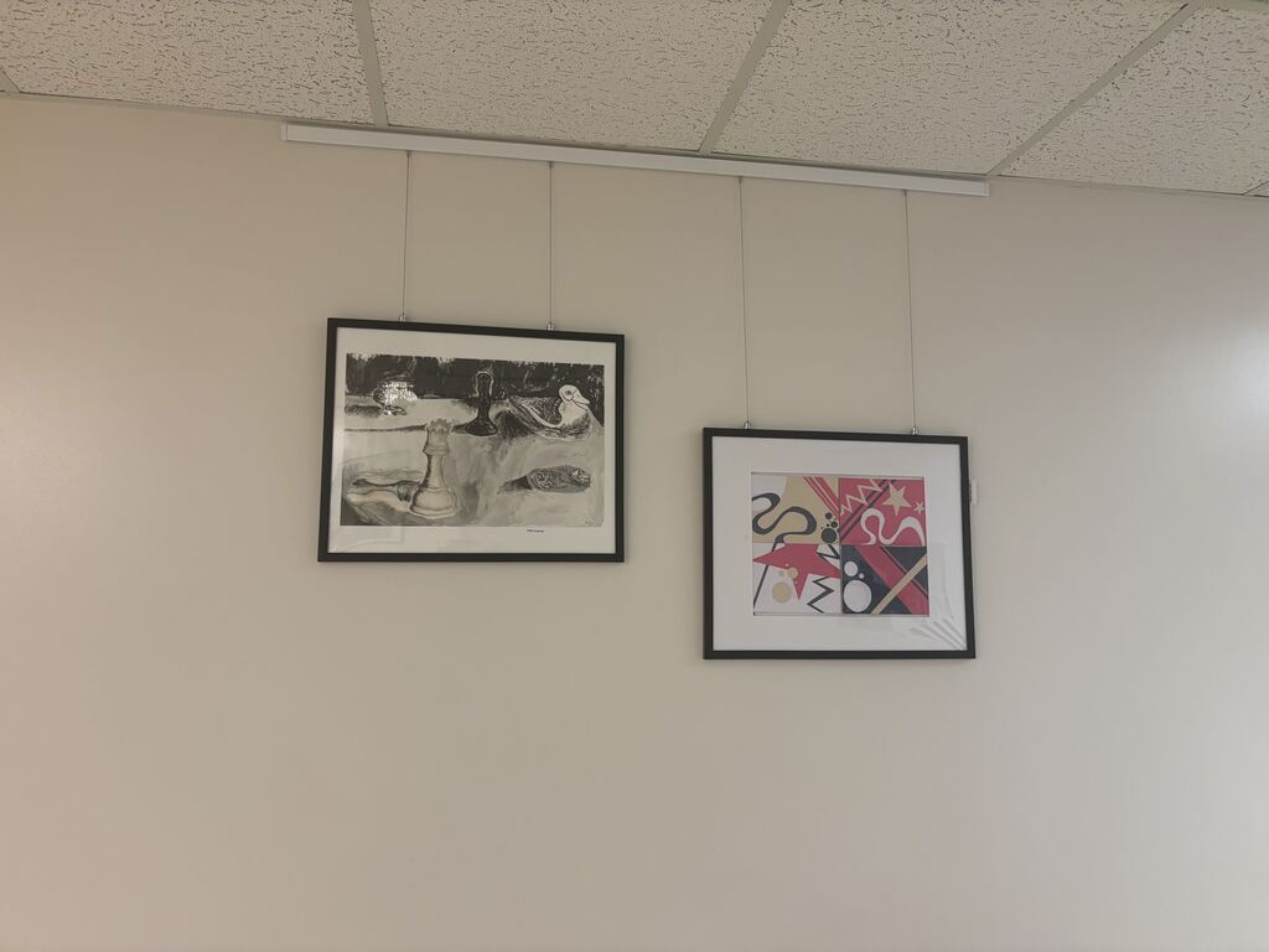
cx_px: 634
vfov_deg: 53.1
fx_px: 953
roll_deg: +1.5
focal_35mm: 26
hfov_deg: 67.3
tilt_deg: +8.6
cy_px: 476
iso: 160
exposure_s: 1/60
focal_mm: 5.96
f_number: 1.6
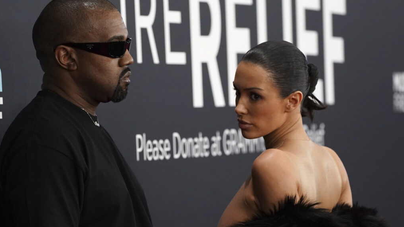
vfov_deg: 3.7
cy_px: 140
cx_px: 197
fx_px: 3482
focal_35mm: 325
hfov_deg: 6.6
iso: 4000
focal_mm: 262
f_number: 5.6
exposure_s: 1/640
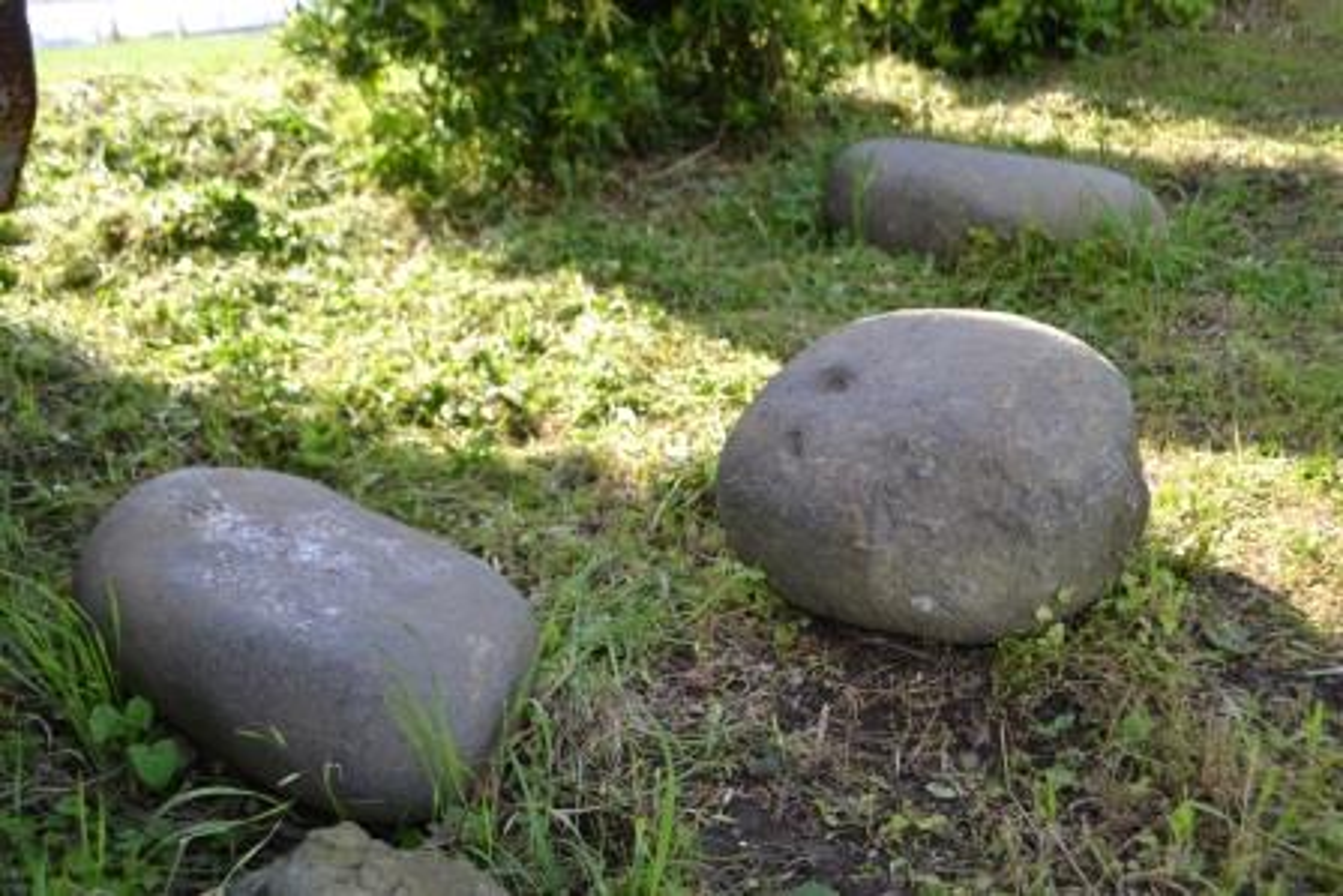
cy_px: 448
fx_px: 1343
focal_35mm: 36
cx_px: 672
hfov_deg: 53.1
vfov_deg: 36.9
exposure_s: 1/125
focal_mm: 24
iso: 125
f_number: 5.6
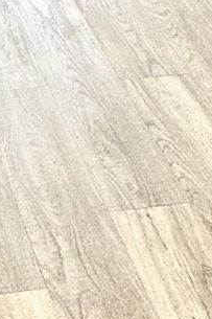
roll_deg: +2.0
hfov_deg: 11.7
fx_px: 973
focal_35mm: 110
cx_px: -140
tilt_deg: -28.0
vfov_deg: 17.5
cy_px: -86
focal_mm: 2.22
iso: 50
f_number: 2.2
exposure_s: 1/99
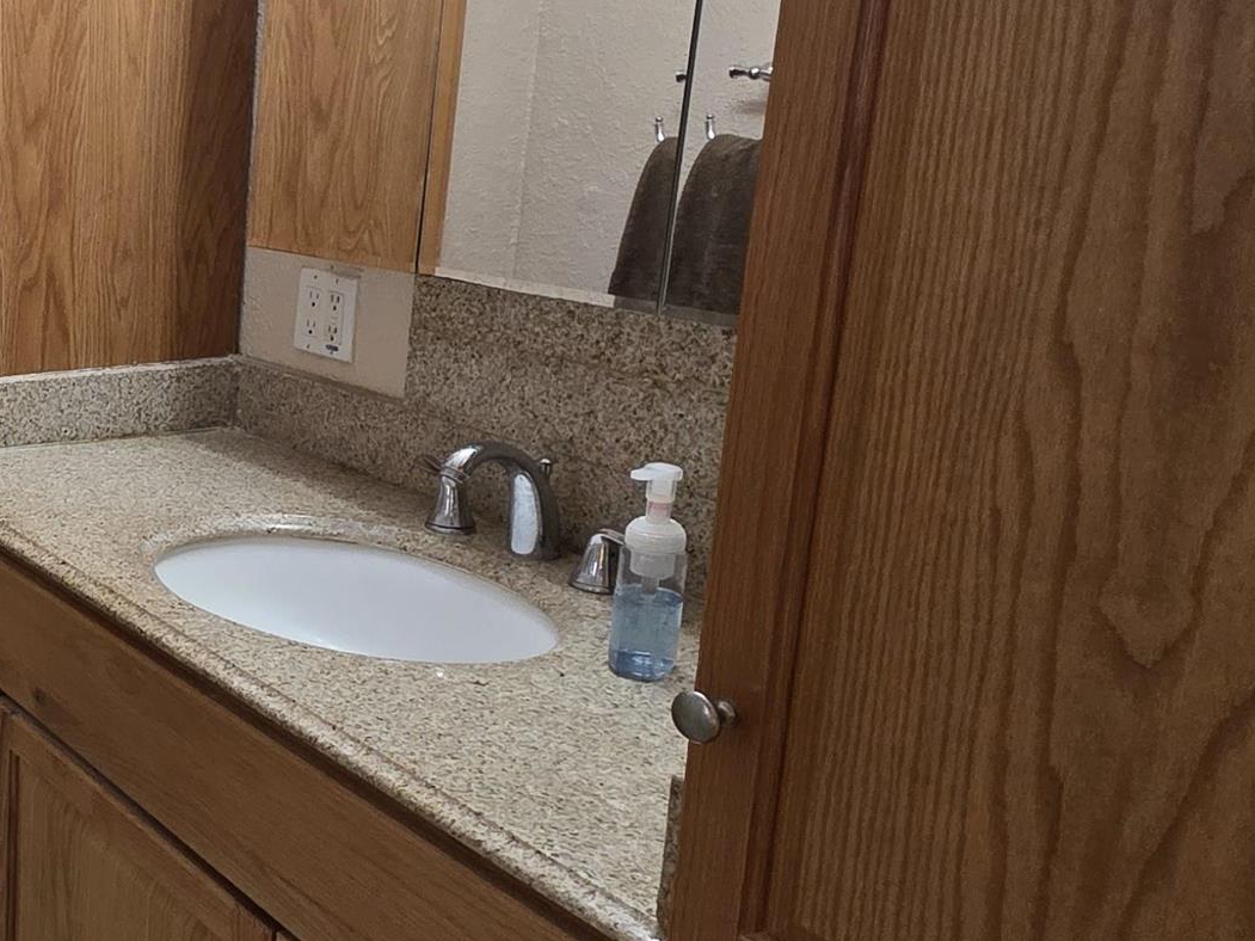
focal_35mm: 38
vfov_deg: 37.7
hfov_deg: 33.7
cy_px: 420
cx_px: -416
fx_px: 1378
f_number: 1.9
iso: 200
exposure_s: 1/120
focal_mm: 2.2
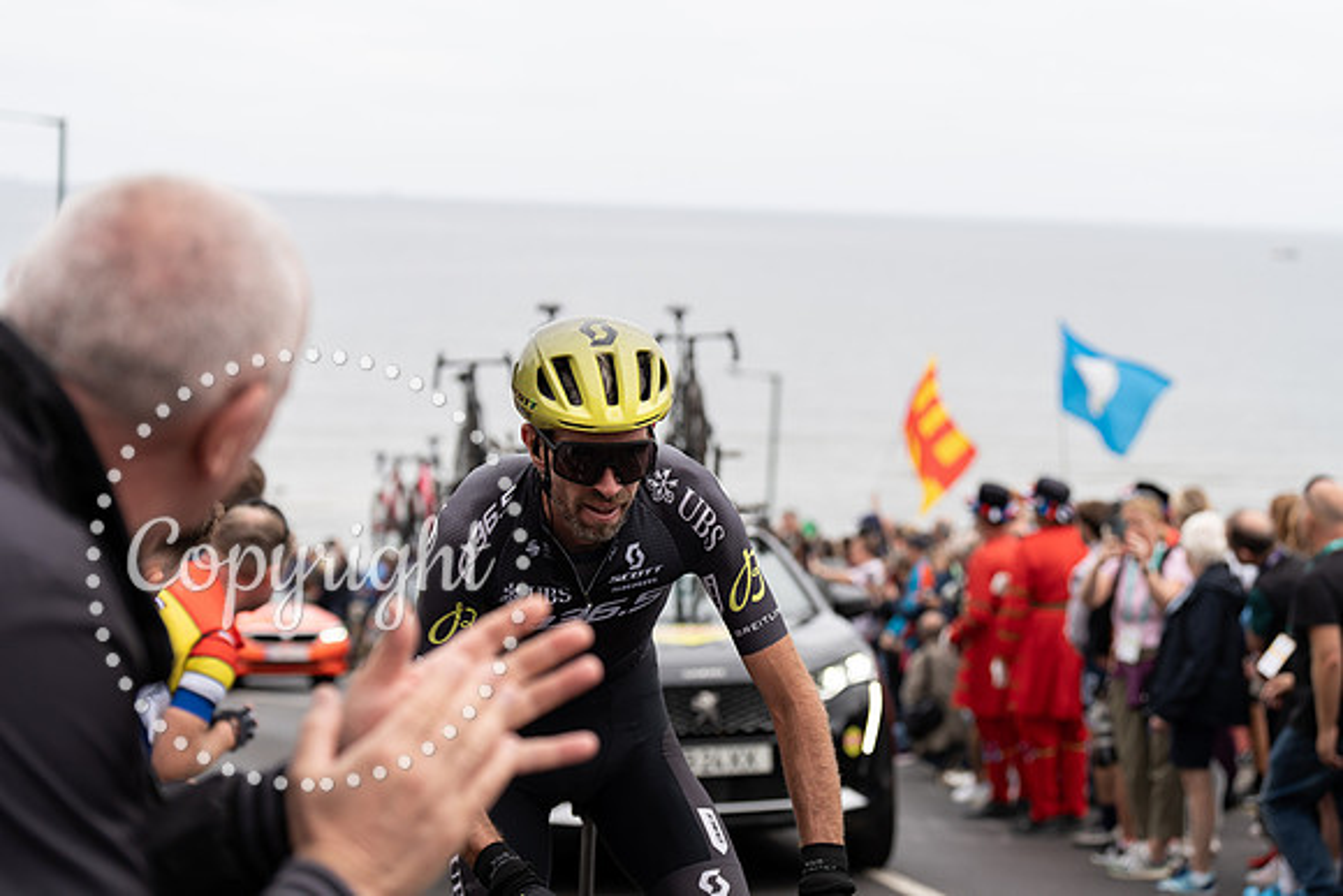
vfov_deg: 19.5
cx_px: 672
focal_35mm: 70
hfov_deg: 28.8
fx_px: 2612
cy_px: 448
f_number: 3.5
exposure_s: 1/1000
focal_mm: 70
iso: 320
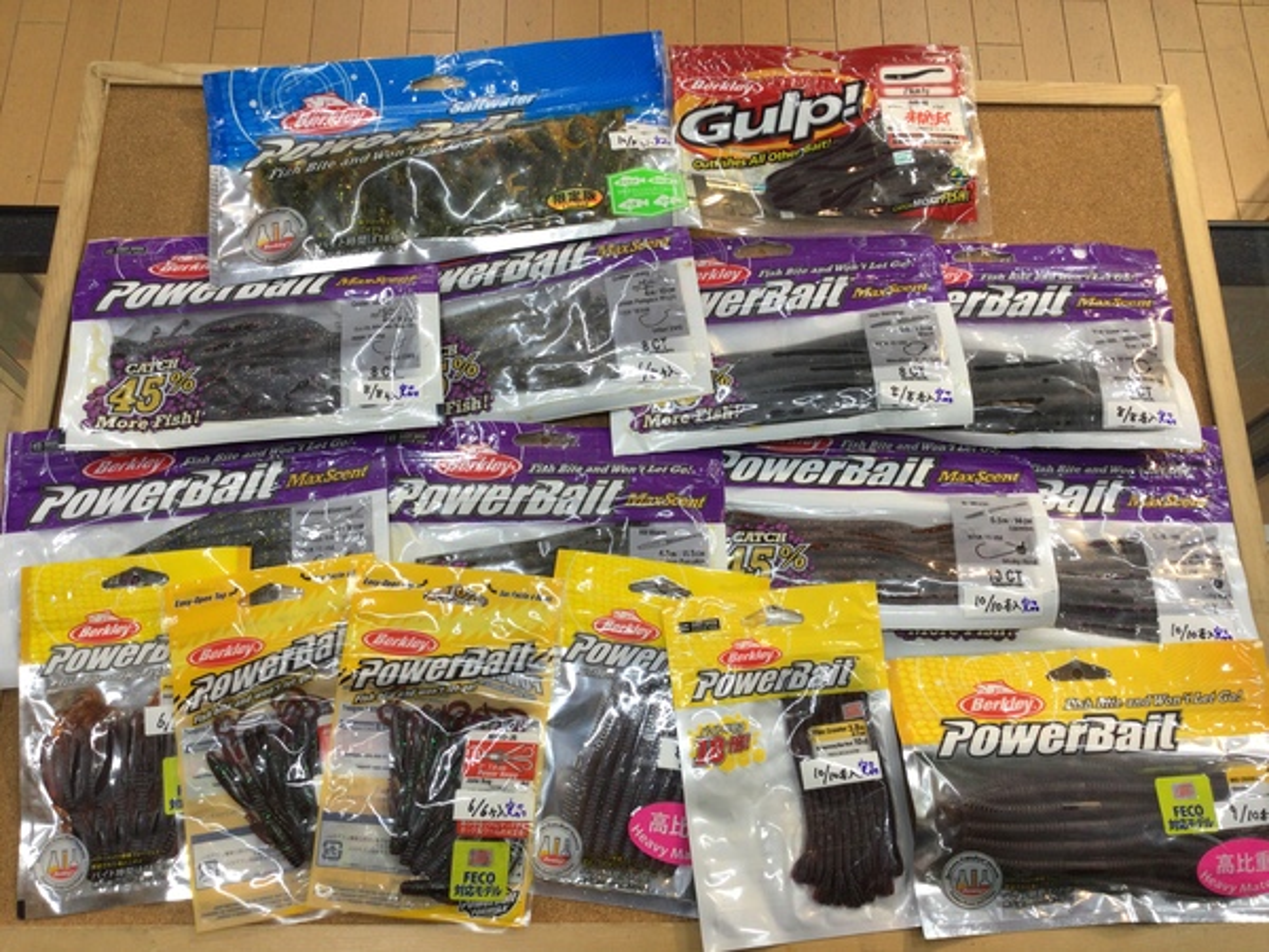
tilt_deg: -71.4
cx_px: 634
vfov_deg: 45.4
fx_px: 1136
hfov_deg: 58.4
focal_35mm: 31
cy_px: 476
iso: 32
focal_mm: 3.3
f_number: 2.4
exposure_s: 1/60
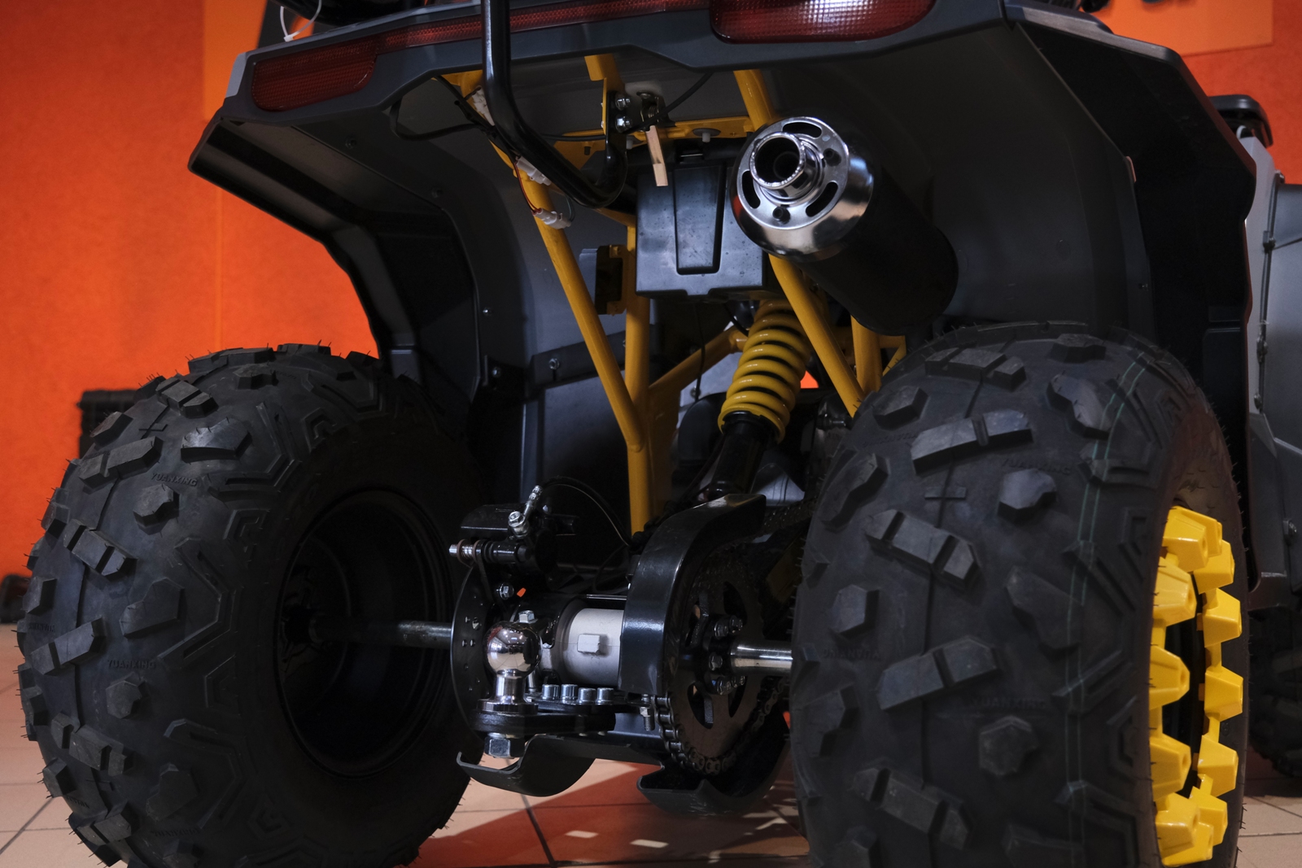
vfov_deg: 30.5
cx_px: 651
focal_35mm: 44
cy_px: 434
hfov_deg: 44.5
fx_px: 1591
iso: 2000
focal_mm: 29.2
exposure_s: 1/200
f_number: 4
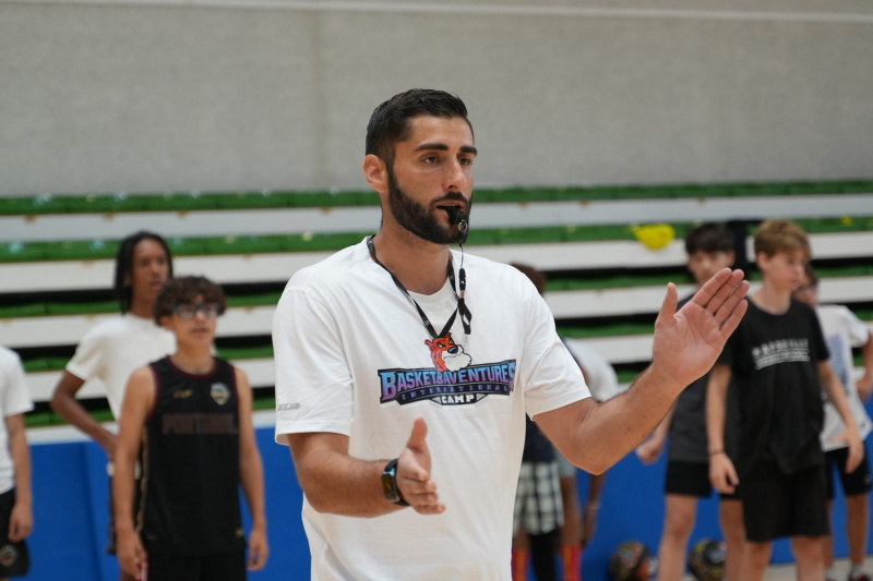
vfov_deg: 14.2
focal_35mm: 96
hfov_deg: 21.2
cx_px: 436
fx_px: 2327
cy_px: 290
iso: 1000
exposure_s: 1/640
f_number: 2.8
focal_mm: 64
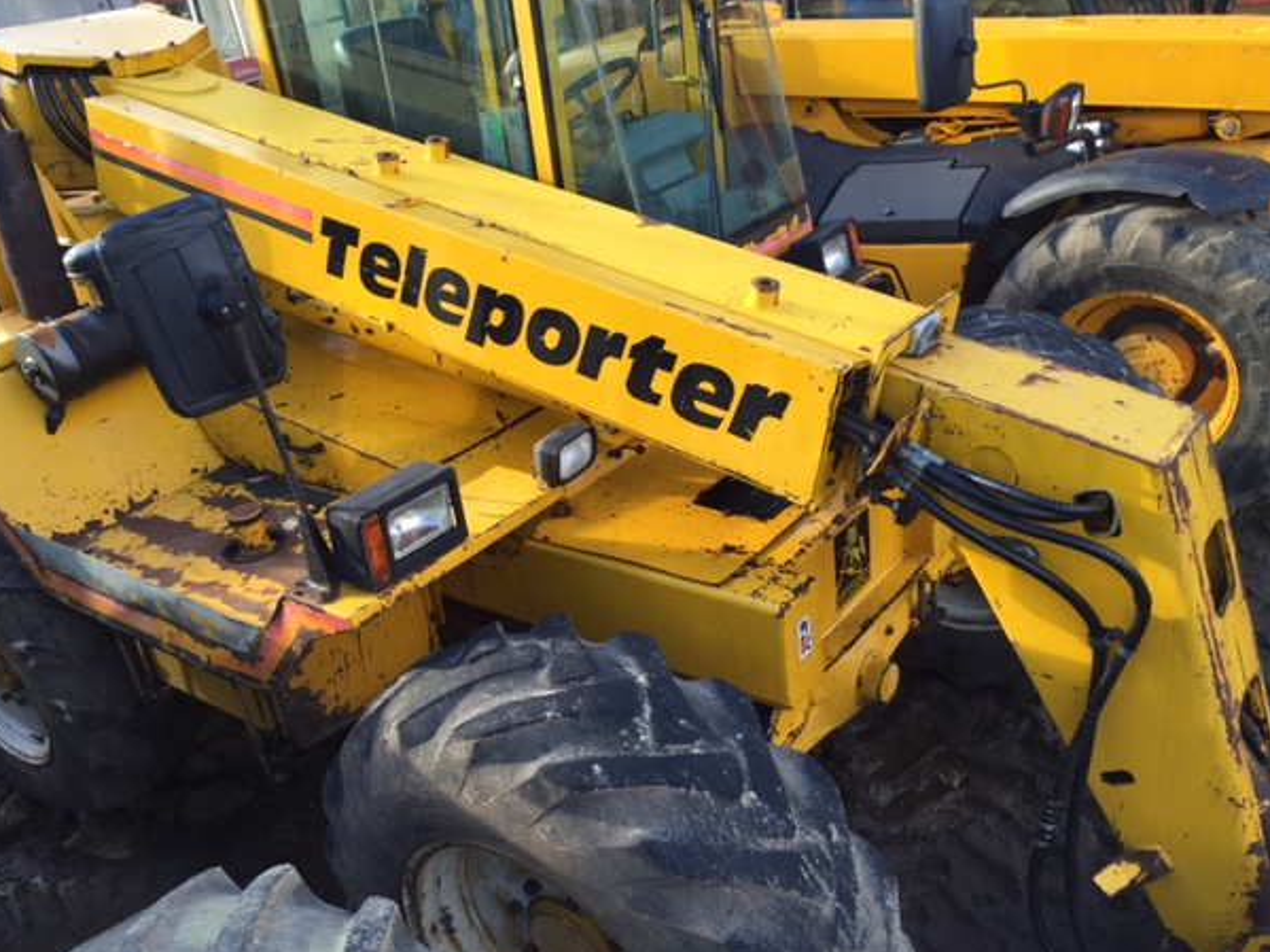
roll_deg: +8.6
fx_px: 1137
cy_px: 503
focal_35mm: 31
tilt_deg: -28.0
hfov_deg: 58.3
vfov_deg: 45.4
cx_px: 598
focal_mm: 4.15
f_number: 2.2
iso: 32
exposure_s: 1/200
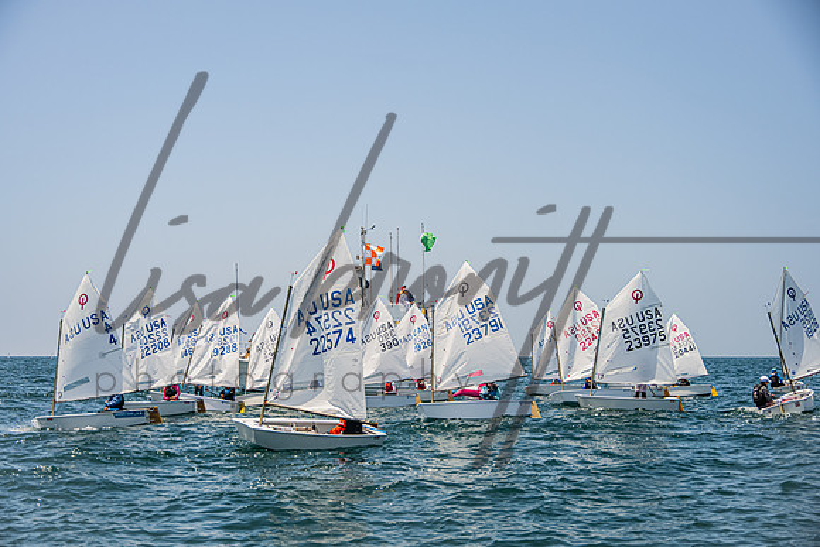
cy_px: 274
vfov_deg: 26.2
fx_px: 1175
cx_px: 403
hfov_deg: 38.5
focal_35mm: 52
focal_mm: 50
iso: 250
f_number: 5.6
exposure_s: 1/2000
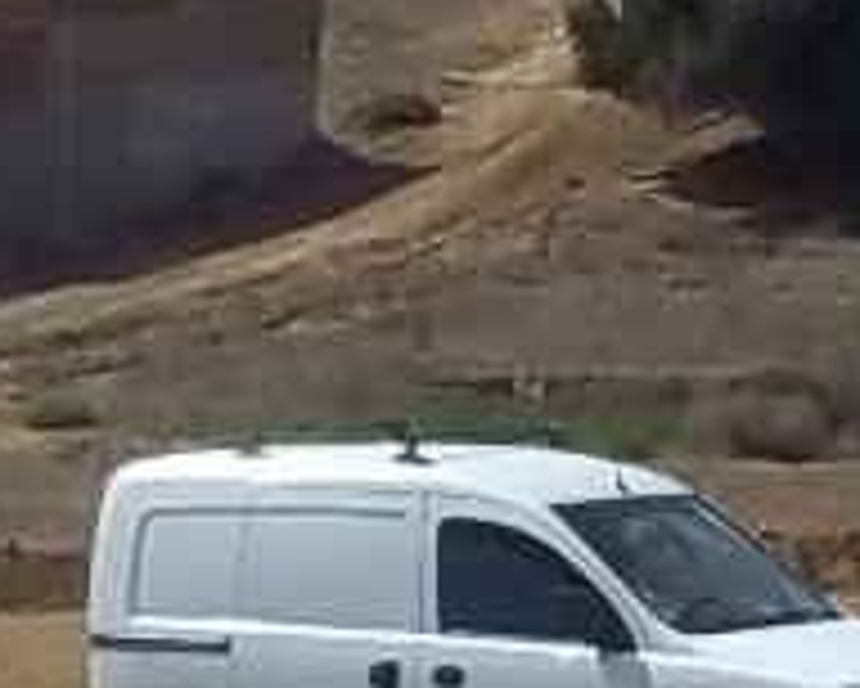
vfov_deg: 6.6
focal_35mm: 235
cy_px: 562
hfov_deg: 8.1
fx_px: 5984
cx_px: -171
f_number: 8
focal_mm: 6.5
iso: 80
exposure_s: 1/320
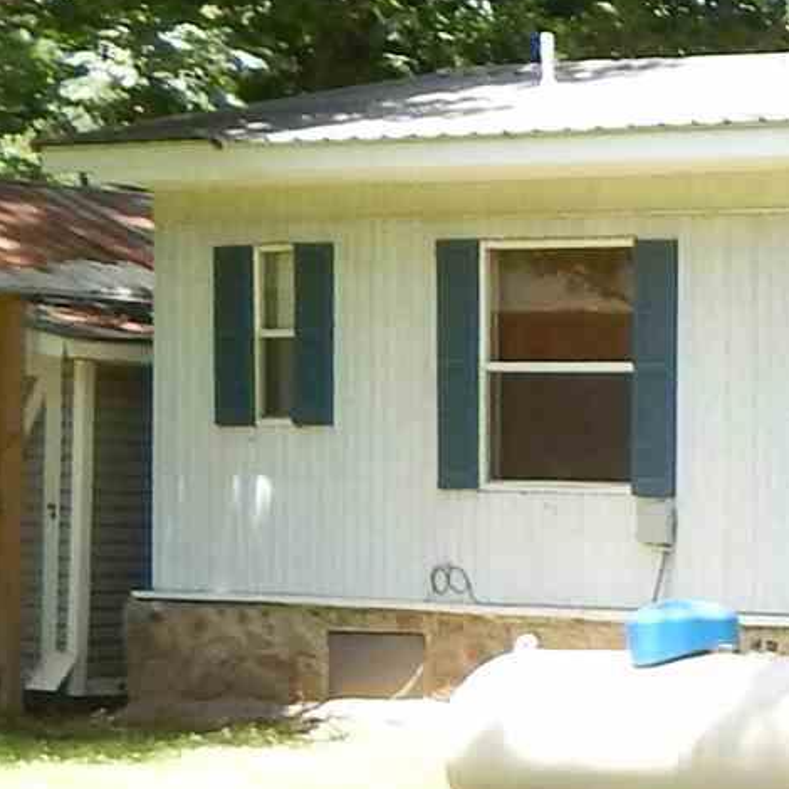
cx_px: 2330
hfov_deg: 10.2
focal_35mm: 127
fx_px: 3275
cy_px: 569
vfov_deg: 13.7
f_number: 3
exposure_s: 1/200
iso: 125
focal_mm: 4
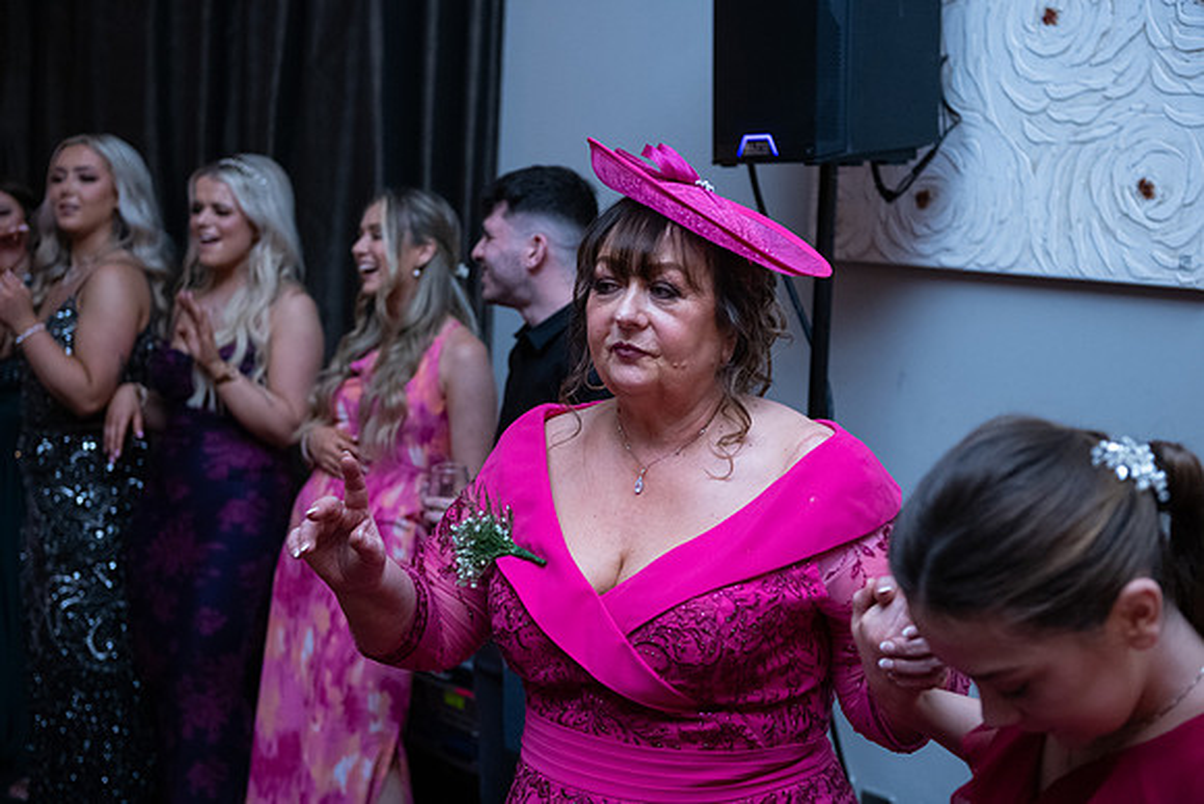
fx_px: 1739
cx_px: 602
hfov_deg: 38.2
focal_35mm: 52
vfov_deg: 26.0
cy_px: 402
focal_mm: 52
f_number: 3.5
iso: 1250
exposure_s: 1/160
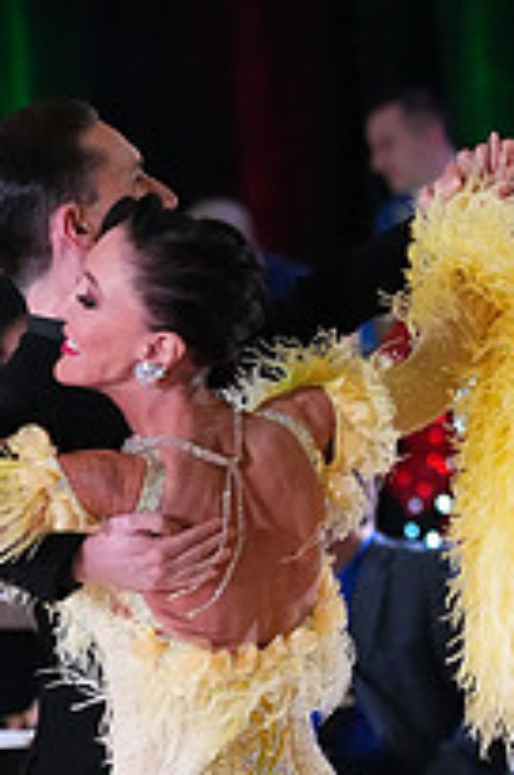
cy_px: 1009
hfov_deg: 2.5
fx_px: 11883
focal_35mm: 553
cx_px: 130
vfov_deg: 3.7
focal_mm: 195
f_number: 5.6
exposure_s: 1/400
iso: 10000
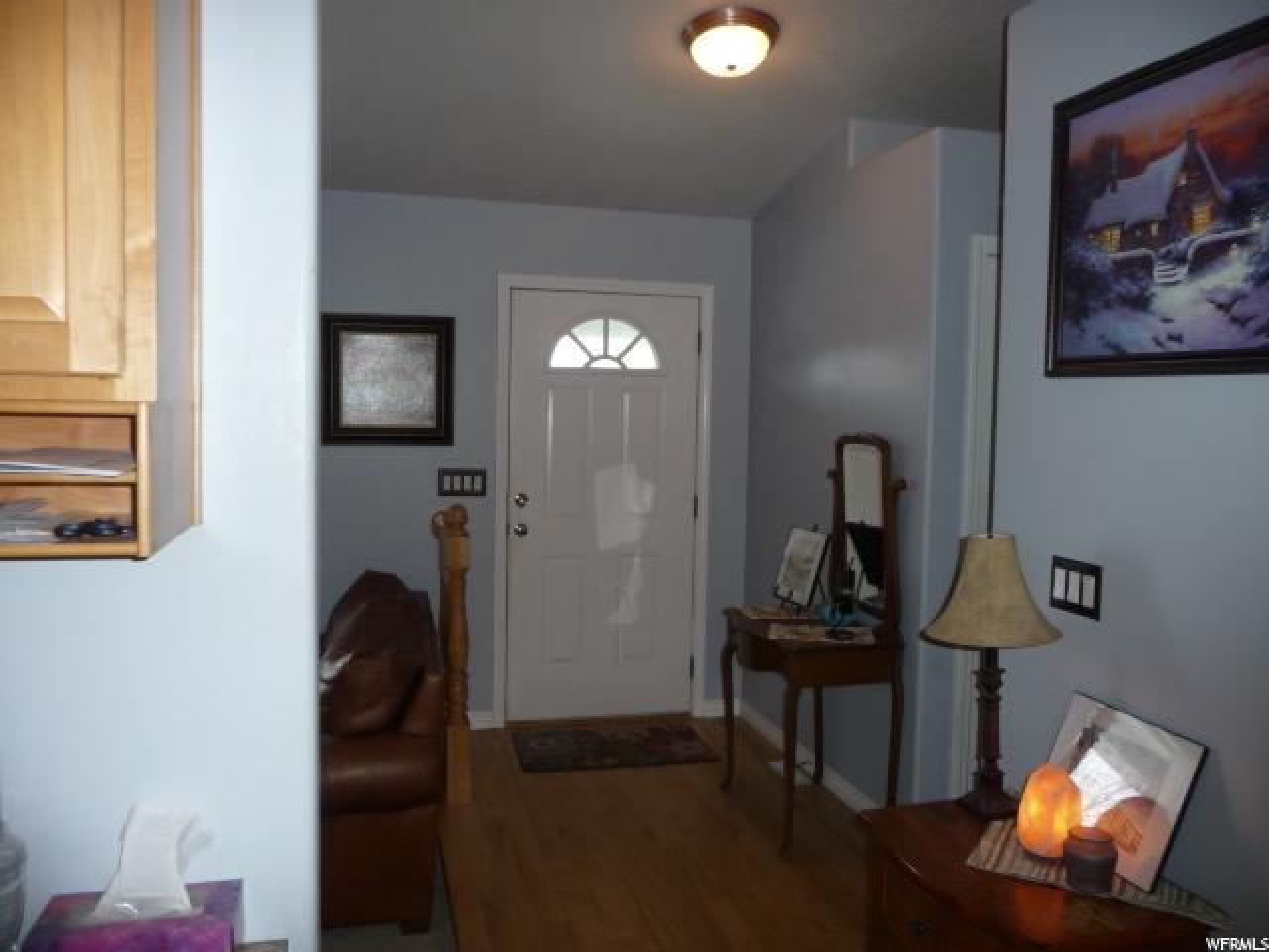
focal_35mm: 28
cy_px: 476
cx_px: 634
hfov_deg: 63.4
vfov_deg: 49.7
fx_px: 1026
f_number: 3.3
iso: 160
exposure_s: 1/30
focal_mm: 4.7
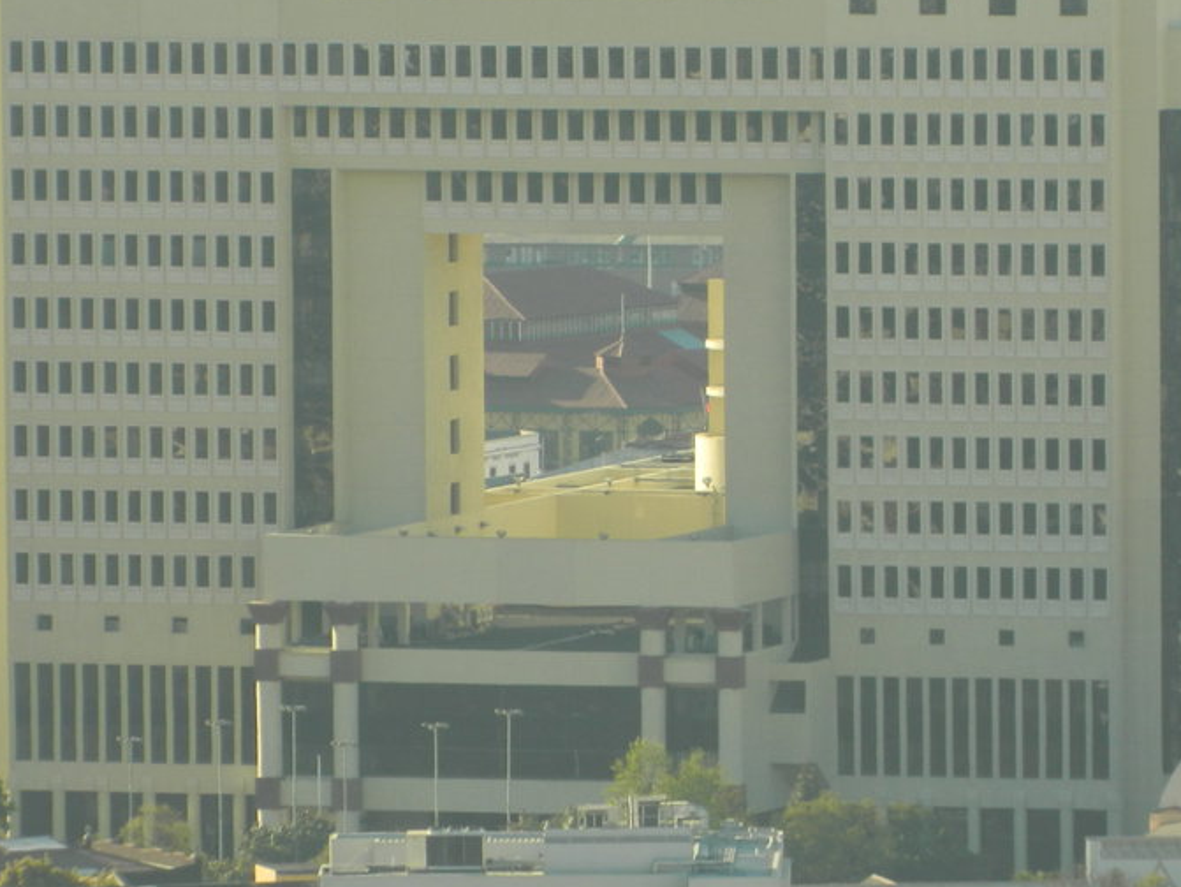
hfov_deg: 2.4
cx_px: 635
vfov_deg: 1.8
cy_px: 387
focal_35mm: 831
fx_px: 28367
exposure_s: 1/200
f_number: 5.7
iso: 80
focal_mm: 83.7
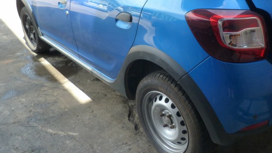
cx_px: 184
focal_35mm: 38
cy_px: 18
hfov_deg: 51.7
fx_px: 274
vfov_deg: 30.0
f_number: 2.8
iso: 125
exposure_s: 1/125
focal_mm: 4.5
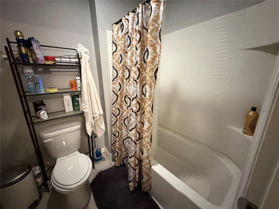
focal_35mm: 14
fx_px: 113
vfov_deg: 85.7
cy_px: 104
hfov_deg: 102.1
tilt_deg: -14.8
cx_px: 140
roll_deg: -0.2
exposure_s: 1/40
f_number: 2.2
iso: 1250
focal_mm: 2.22
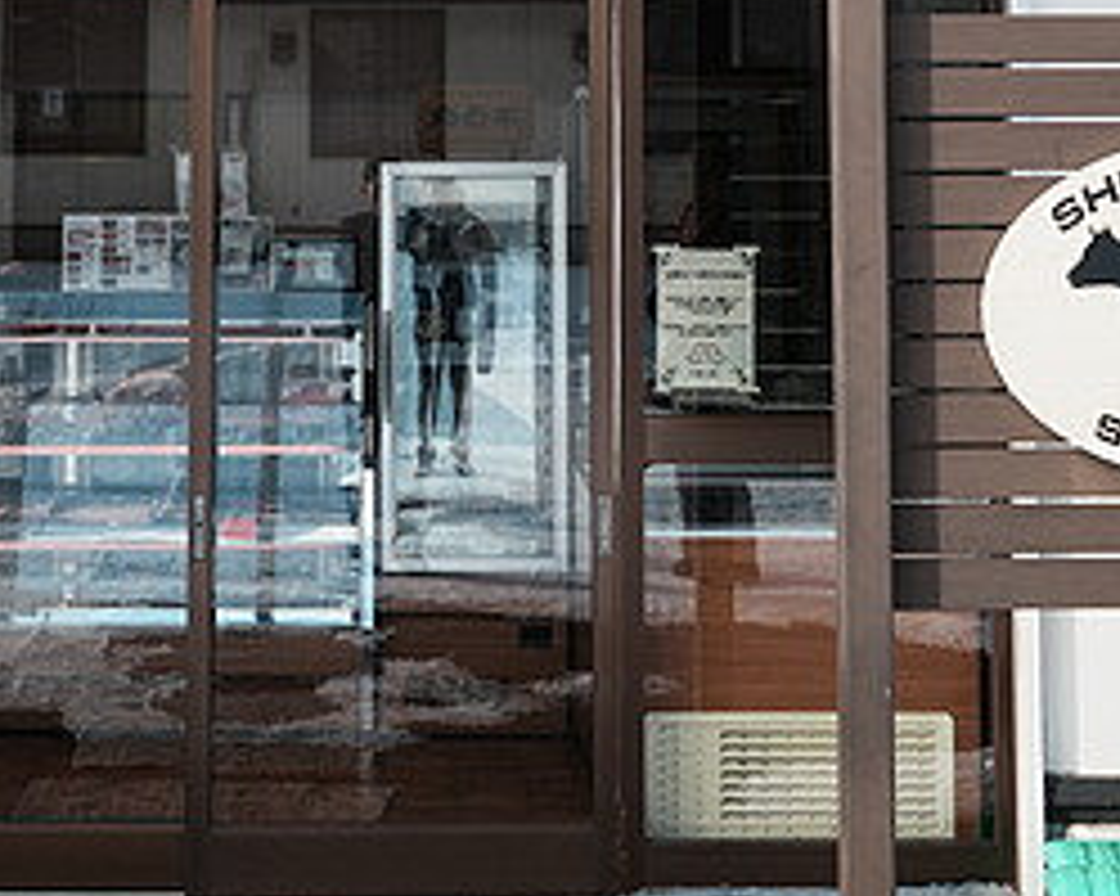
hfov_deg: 20.9
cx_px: 445
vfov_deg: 16.2
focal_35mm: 91
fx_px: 3025
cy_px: -180
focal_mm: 31.1
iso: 250
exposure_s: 1/2500
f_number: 3.2
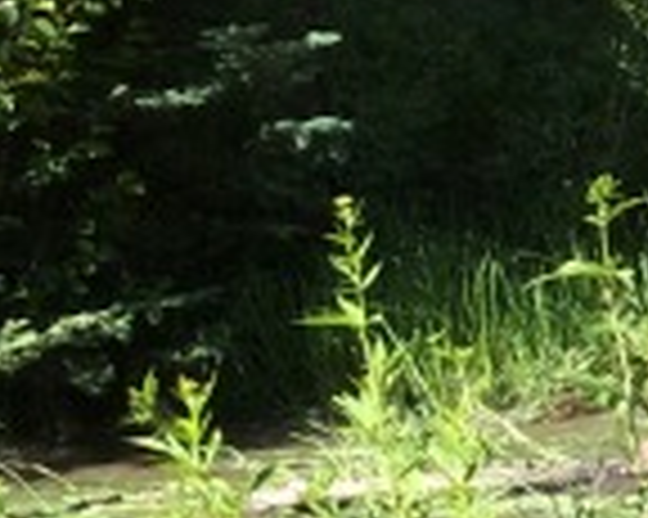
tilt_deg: -7.7
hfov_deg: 7.6
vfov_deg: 7.7
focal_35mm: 201
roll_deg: +0.7
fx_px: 3852
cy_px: 333
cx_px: 2295
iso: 32
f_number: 2.2
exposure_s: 1/774
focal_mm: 4.15
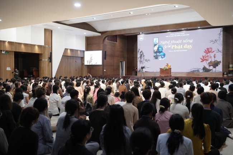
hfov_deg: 53.1
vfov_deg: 36.9
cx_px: 116
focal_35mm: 36
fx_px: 233
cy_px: 78
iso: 4000
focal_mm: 36
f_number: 2.8
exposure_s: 1/250
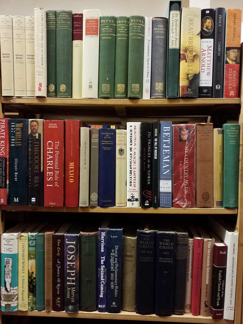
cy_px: 162
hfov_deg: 51.4
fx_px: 253
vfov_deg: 65.3
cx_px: 122
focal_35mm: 27
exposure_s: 1/25
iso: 320
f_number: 1.9
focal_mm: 3.6
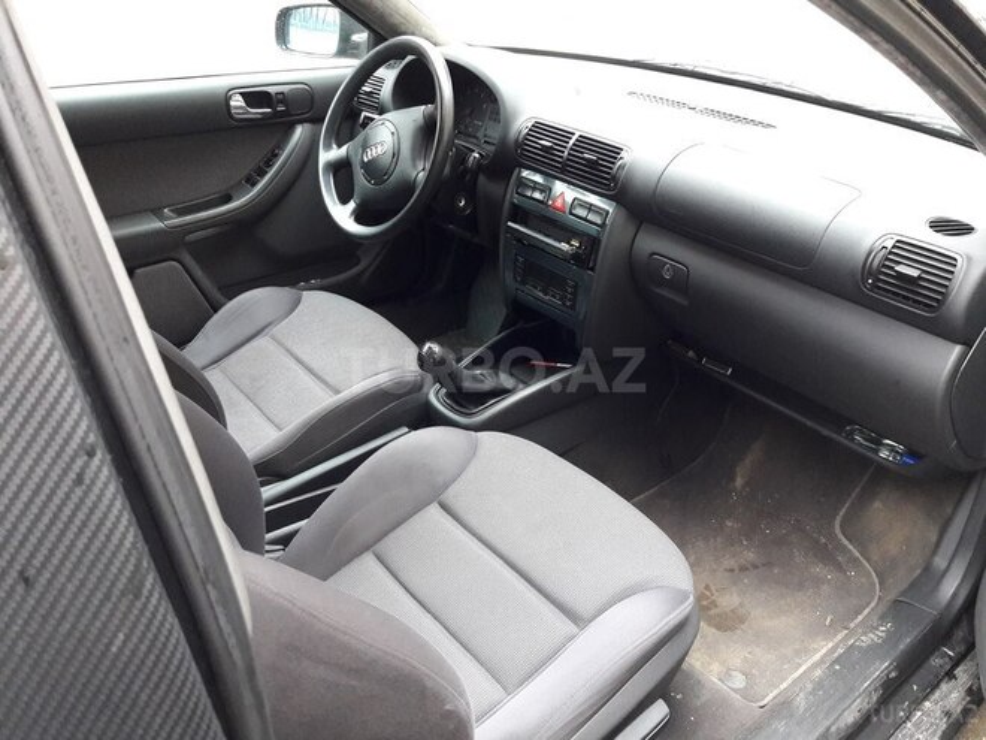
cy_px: 370
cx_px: 493
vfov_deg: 49.7
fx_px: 798
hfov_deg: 63.4
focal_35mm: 28
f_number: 1.9
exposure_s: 1/33
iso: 200
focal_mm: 3.7
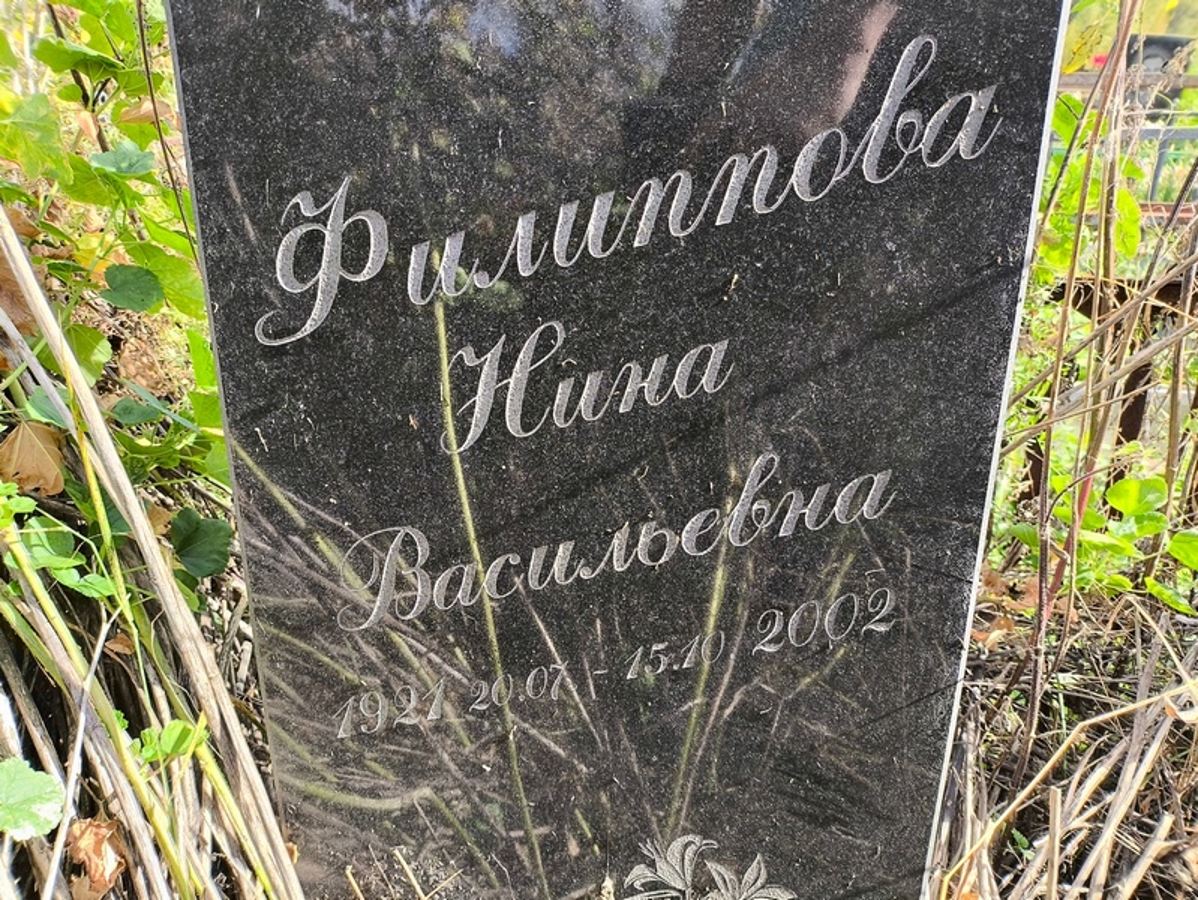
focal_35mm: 25
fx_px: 866
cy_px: 450
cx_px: 599
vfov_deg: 54.9
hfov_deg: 69.4
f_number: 1.7
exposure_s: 1/244
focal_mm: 4.71
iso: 50
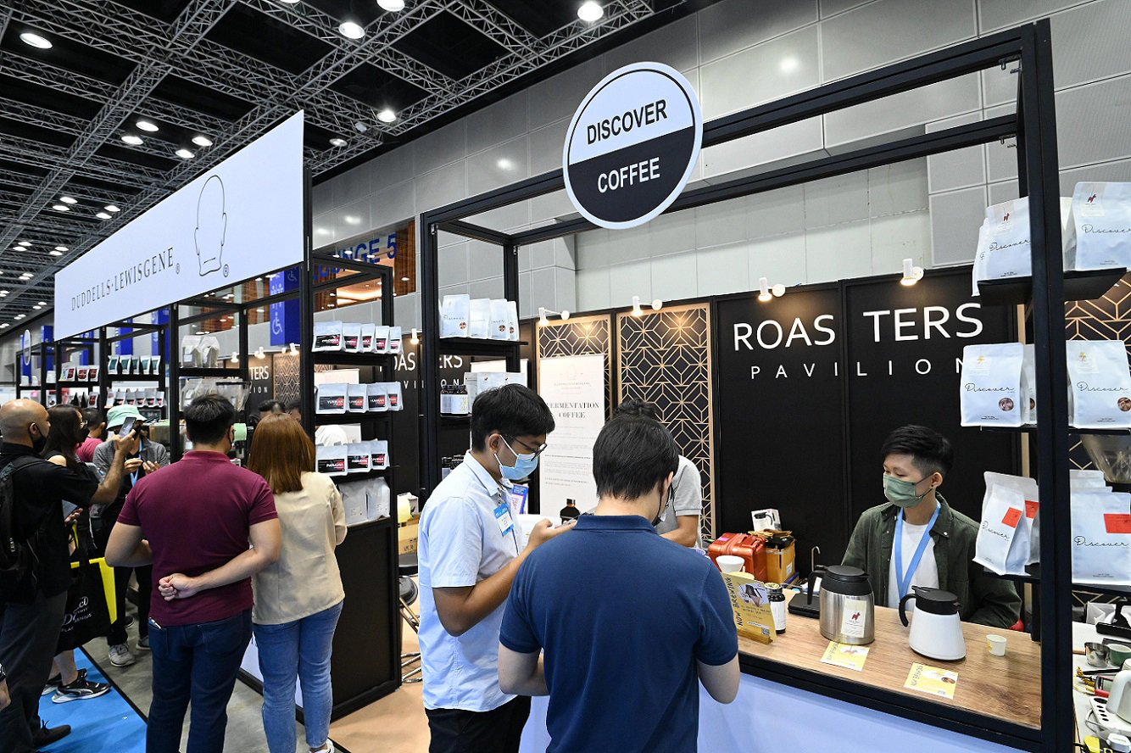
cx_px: 566
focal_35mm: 18
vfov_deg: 67.3
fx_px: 565
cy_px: 376
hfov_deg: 90.0
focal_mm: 18
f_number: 5.6
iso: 6400
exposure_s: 1/200
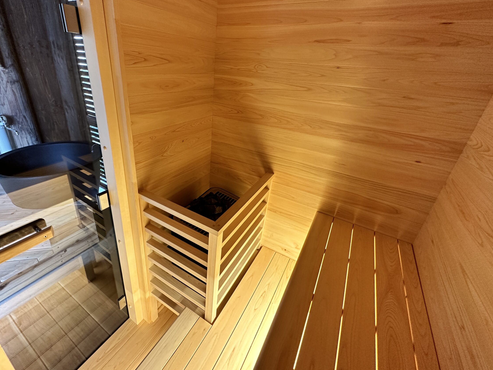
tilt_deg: -24.9
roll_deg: -4.1
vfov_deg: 77.8
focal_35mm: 16
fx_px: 228
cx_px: 221
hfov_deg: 94.2
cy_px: 165
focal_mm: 2.22
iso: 320
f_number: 2.2
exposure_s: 1/81
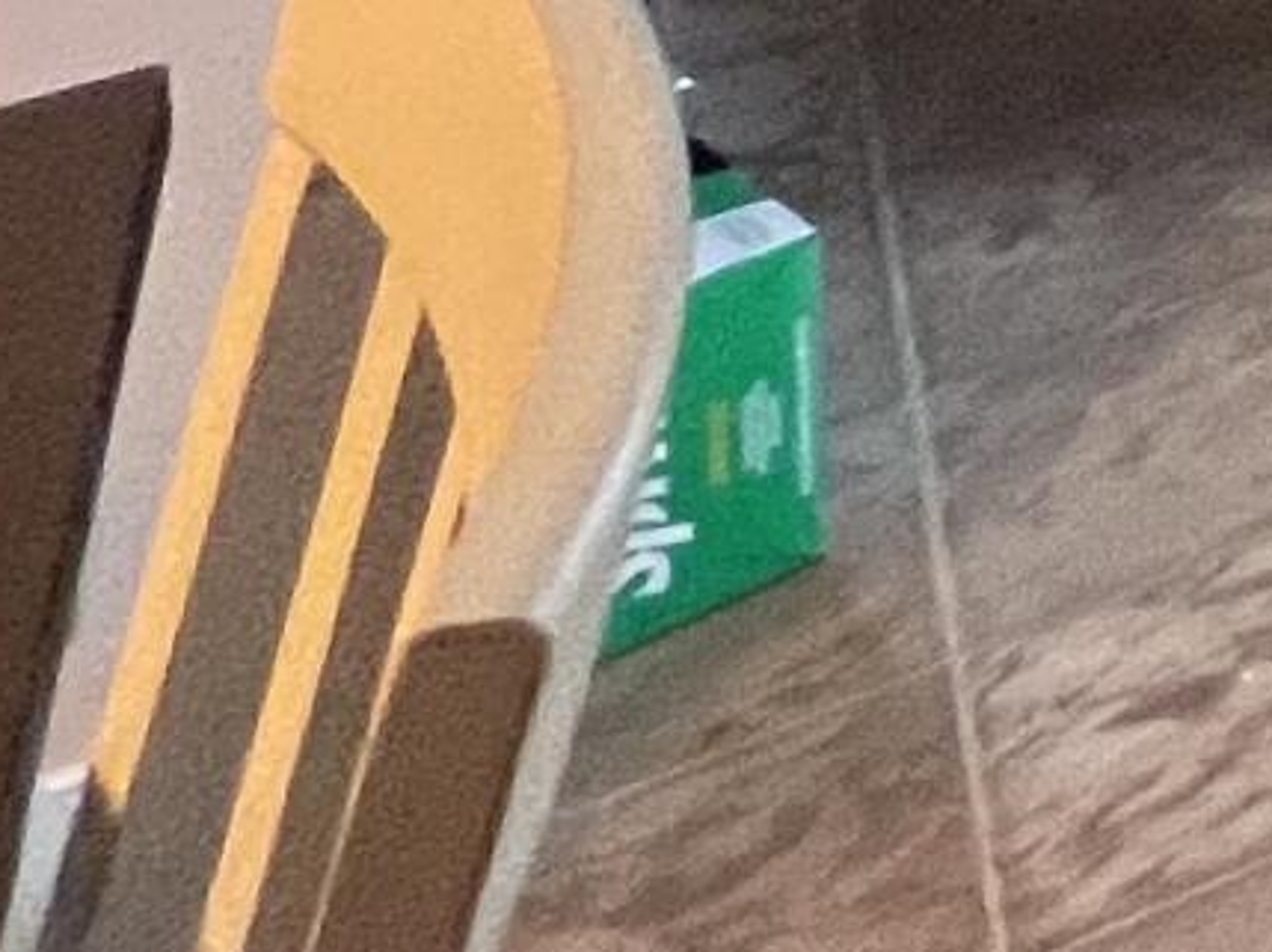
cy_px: -1836
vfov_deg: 11.1
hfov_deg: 10.1
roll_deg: -0.1
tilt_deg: -3.0
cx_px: 4267
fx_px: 3341
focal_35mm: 91
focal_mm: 1.57
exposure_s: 1/60
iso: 160
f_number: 1.8
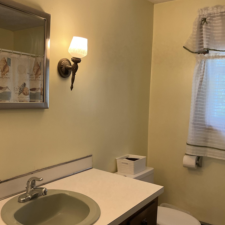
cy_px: 114
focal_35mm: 34
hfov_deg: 47.5
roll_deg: -0.4
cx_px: 71
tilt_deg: -4.5
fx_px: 250
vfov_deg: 48.4
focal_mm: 3
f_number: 1.8
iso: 64
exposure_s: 1/60
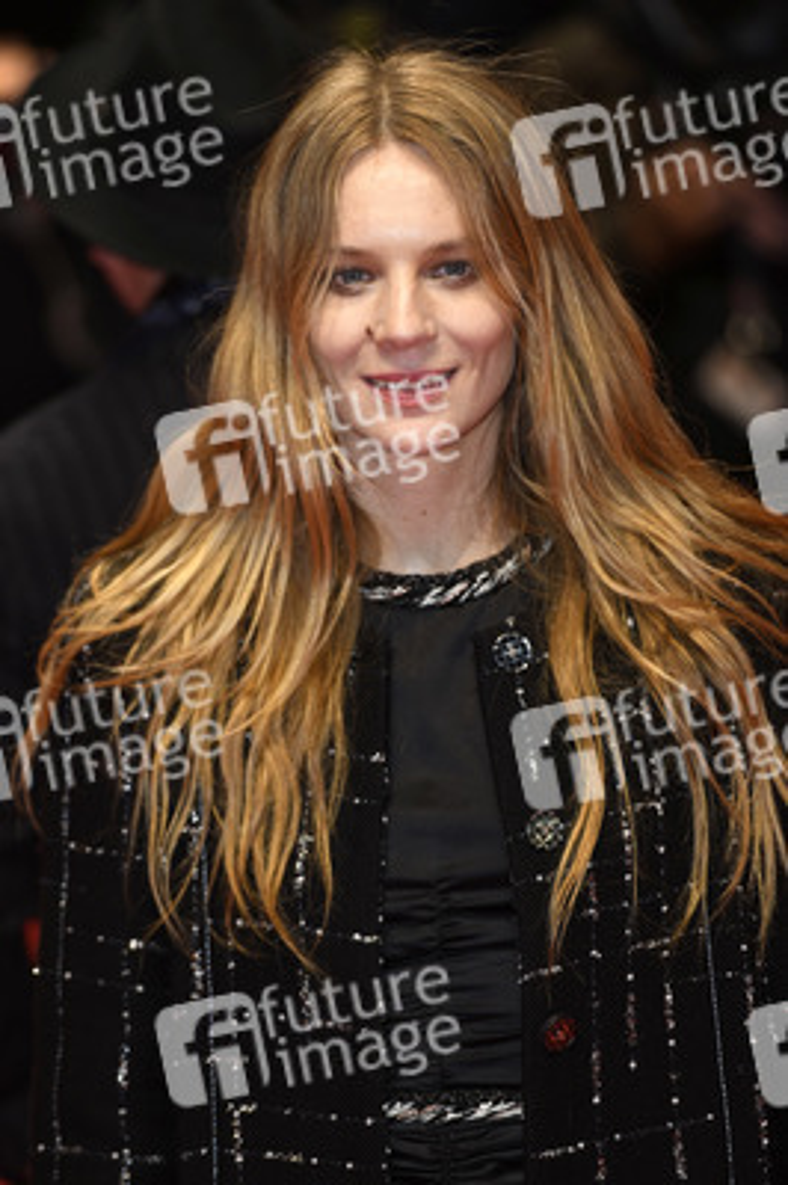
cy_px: 592
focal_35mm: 200
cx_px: 394
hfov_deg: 6.9
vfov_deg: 10.3
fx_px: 6578
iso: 800
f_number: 3.5
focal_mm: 200
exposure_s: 1/320
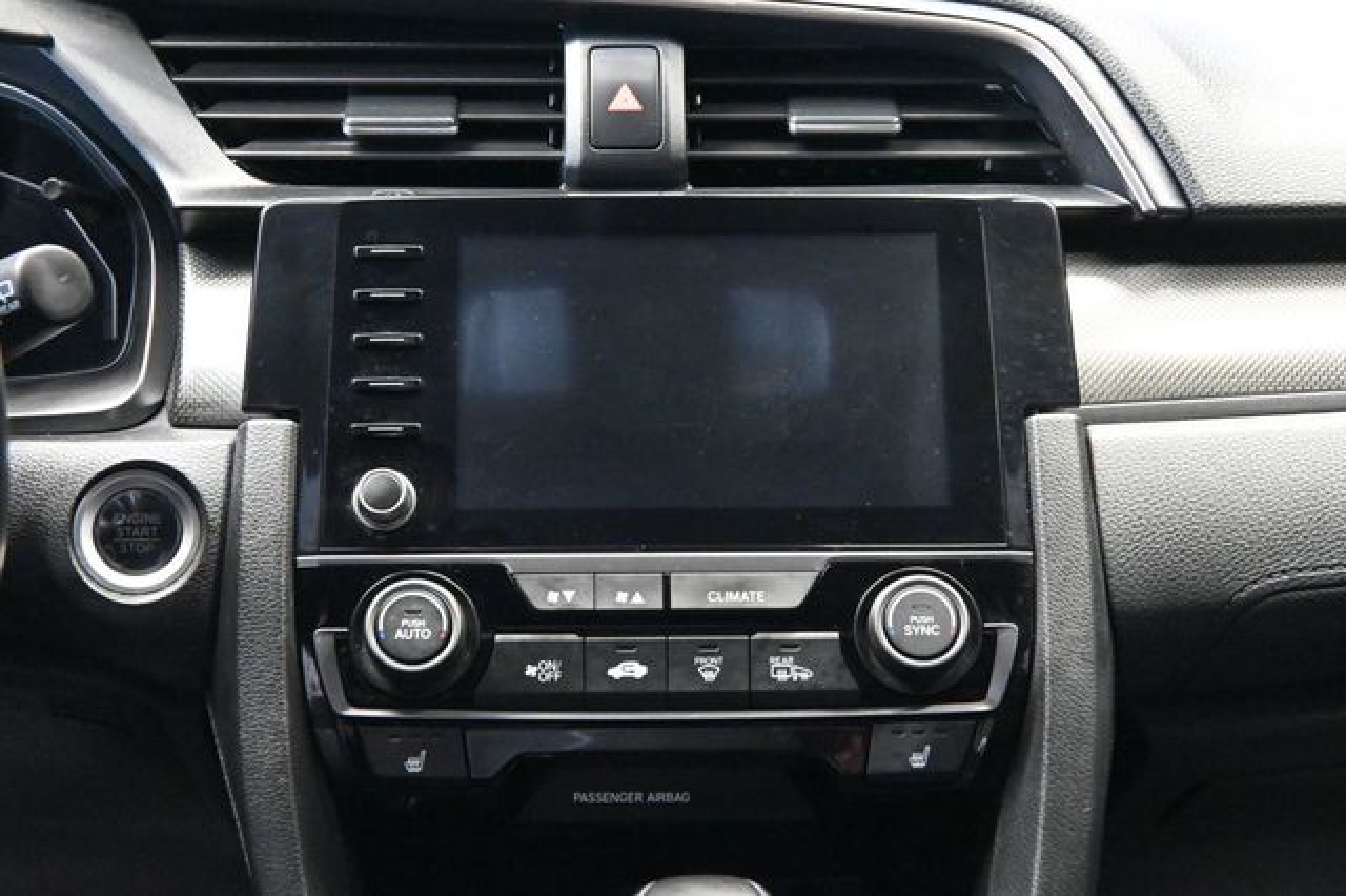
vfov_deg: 18.2
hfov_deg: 27.0
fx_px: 2803
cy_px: 448
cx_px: 673
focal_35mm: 75
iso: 12800
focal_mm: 50
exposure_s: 1/15
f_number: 6.3
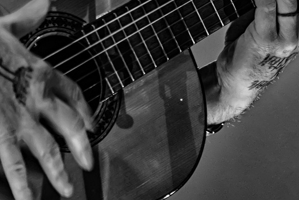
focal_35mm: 385
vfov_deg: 3.6
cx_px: 89
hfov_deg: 5.4
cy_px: -157
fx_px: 3198
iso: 640
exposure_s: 1/100
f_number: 3.5
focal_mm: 100
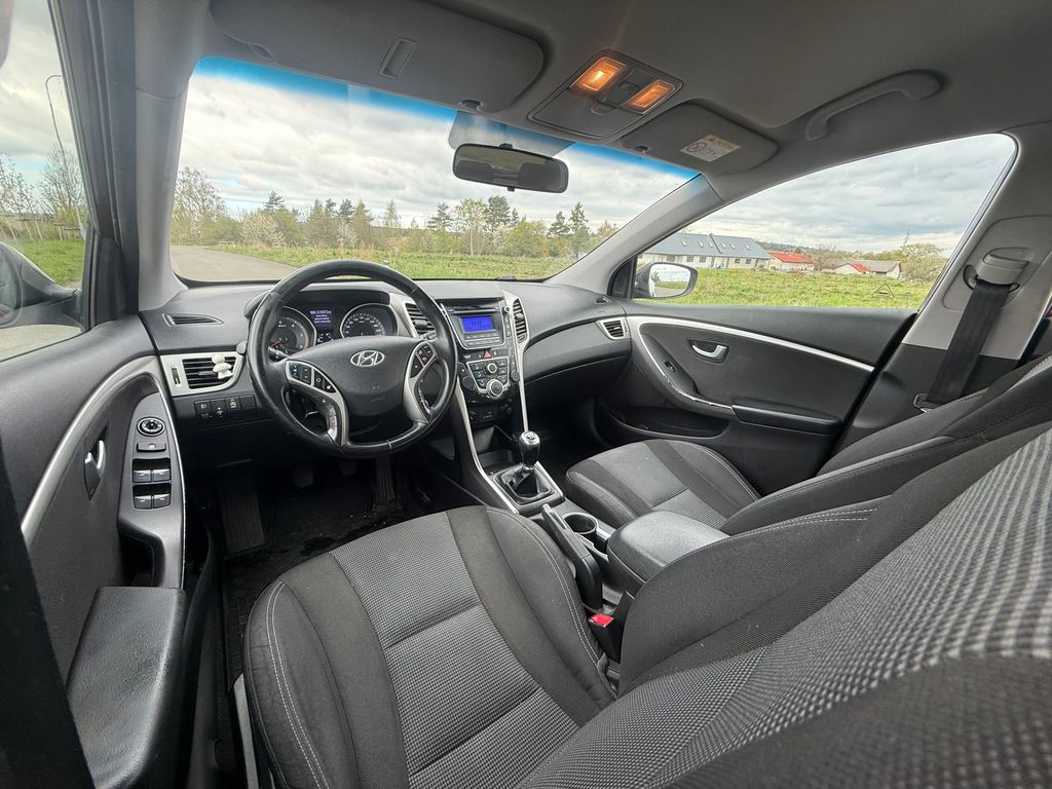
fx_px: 425
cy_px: 394
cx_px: 526
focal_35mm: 14
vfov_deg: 85.7
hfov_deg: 102.1
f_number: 2.2
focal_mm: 2.22
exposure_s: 1/99
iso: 80
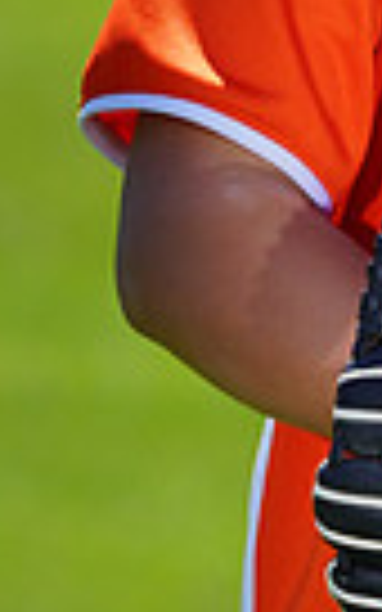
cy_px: -369
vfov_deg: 1.7
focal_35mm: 1223
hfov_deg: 1.1
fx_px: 20372
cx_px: 820
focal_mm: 282
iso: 100
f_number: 8
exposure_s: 1/250
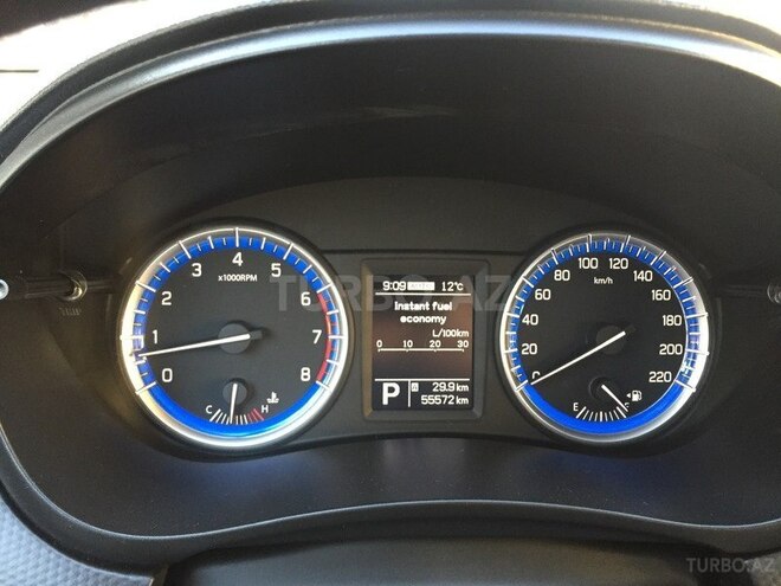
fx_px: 654
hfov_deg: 61.7
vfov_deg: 48.2
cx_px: 390
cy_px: 293
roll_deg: -2.6
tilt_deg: -18.0
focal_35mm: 29
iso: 250
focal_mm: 4.15
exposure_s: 1/33
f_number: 2.2
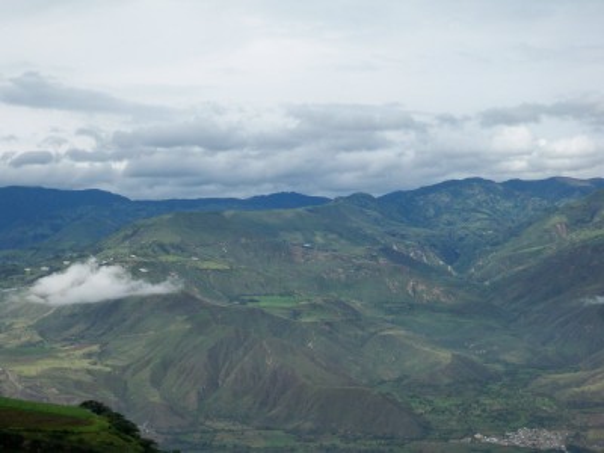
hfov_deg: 23.0
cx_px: 302
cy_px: 226
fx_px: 1483
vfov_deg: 17.4
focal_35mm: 85
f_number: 7.8
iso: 80
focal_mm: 15.1
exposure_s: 1/400
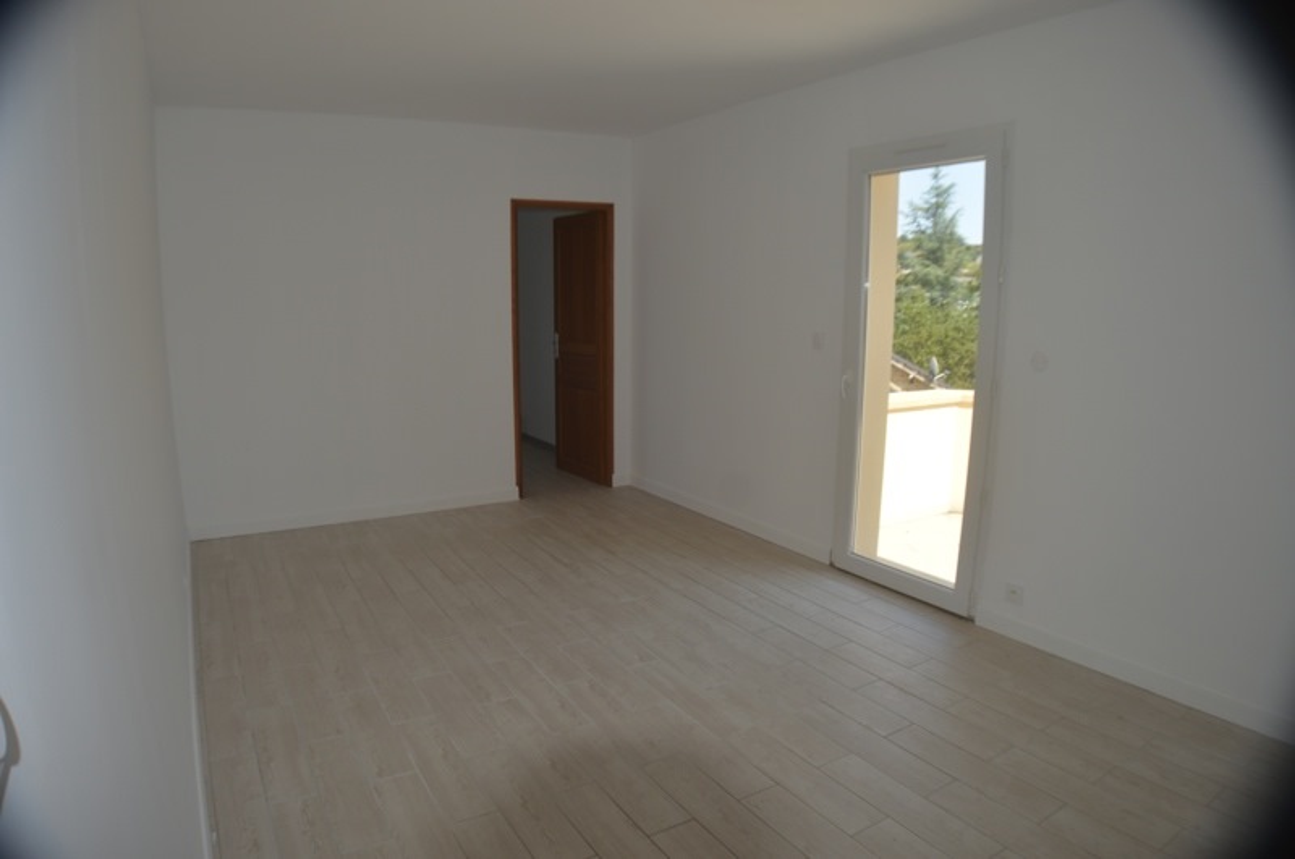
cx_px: 648
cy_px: 430
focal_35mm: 27
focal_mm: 18
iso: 100
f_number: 5
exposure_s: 1/200
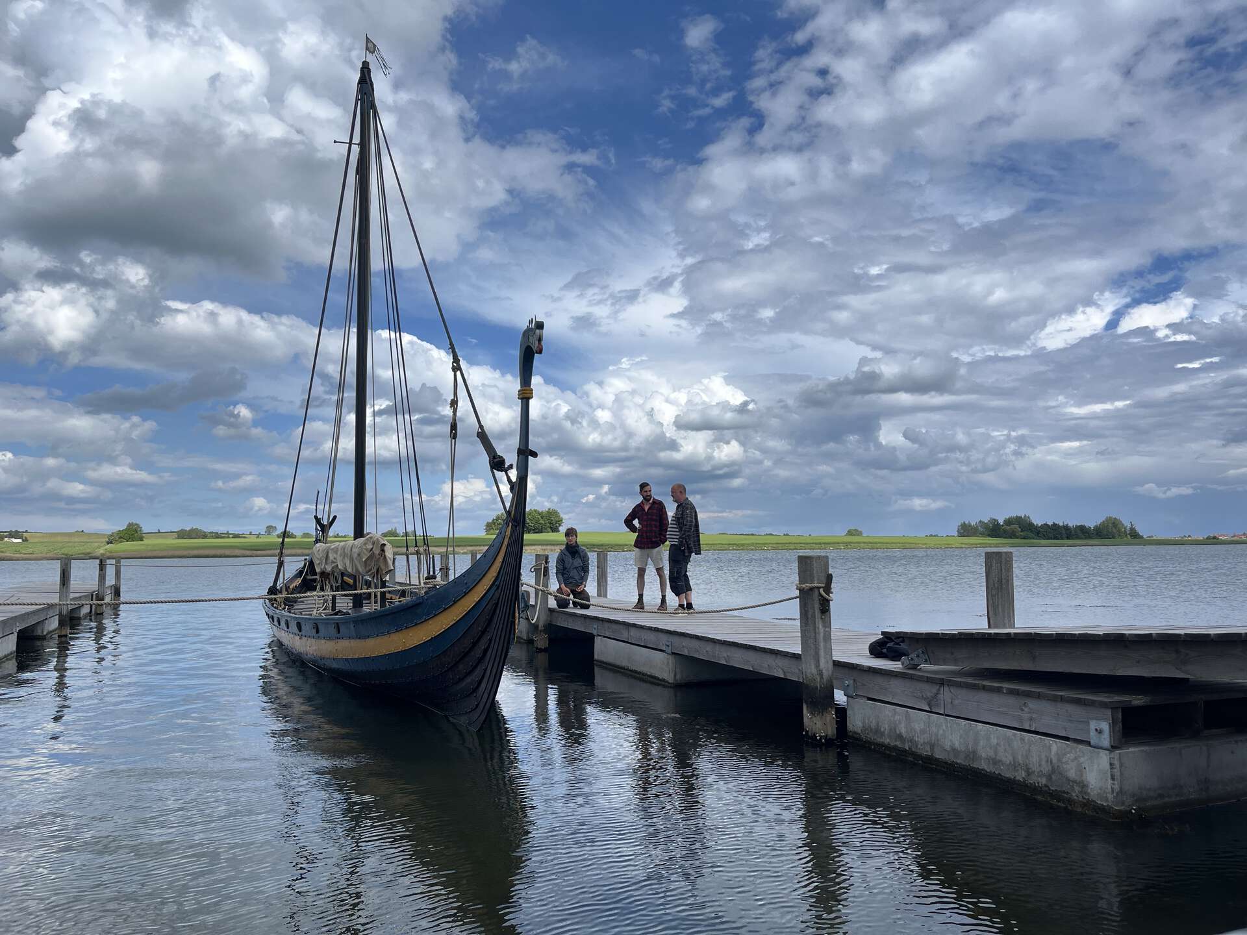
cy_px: 468
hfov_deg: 67.3
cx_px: 624
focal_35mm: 26
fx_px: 937
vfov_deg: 53.1
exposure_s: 1/2222
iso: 50
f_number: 1.6
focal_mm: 5.1
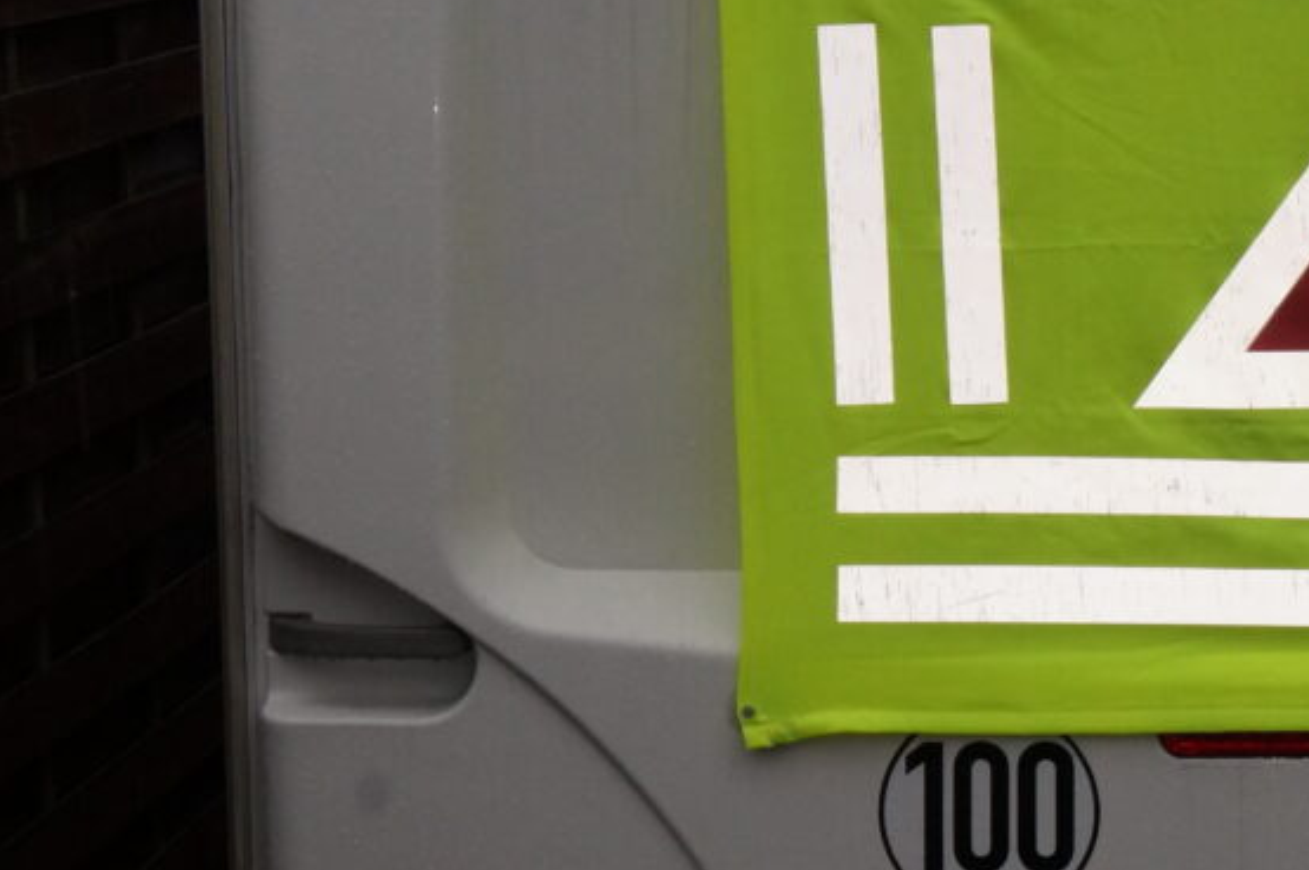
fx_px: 4082
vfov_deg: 12.2
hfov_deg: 17.7
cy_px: 452
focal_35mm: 112
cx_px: 1375
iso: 800
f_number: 14
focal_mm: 27
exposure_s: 1/125
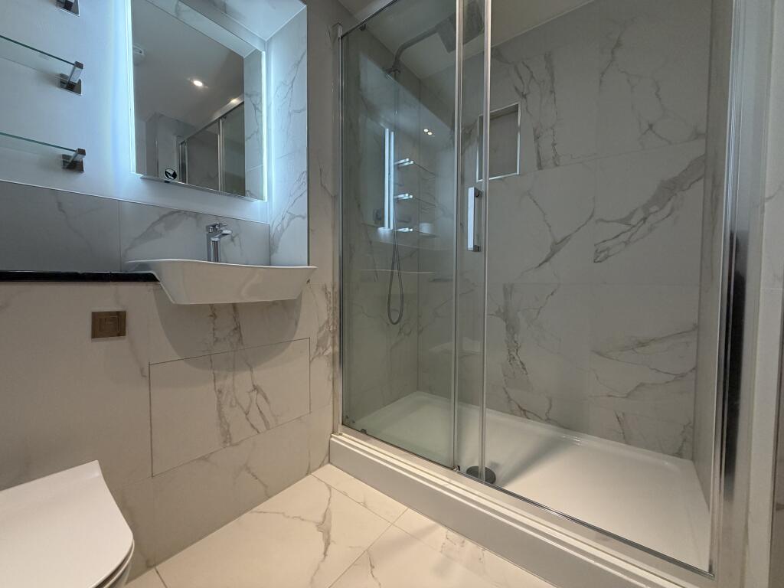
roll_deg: -0.8
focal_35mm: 14
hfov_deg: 102.1
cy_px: 294
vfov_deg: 85.7
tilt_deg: -2.7
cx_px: 392
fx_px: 317
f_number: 2.2
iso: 320
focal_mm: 2.22
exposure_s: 1/100
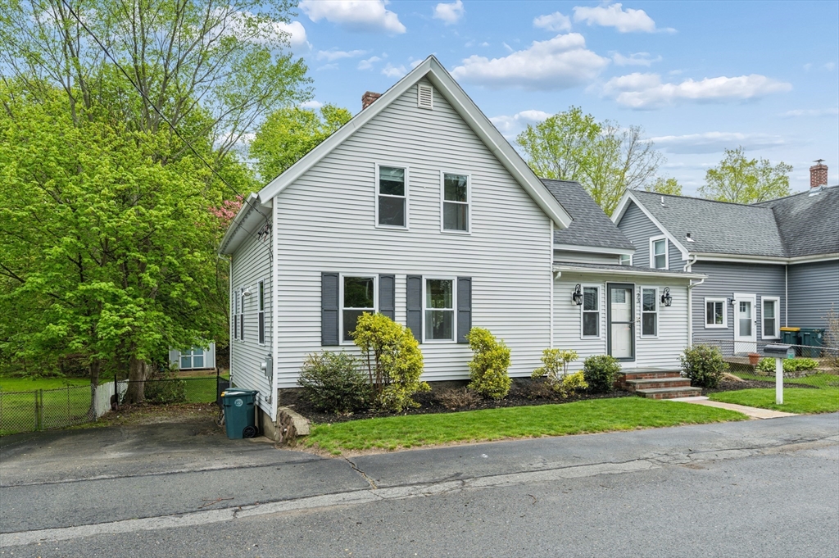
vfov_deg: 53.1
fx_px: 559
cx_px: 420
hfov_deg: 73.8
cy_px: 279
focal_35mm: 24
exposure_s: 1/60
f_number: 8
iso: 100
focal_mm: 24
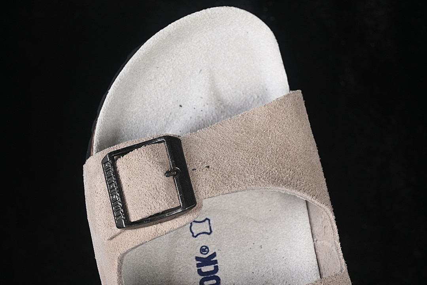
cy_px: 142
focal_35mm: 75
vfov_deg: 18.2
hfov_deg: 27.0
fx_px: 890
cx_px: 214
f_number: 7.1
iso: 160
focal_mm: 50
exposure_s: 1/80
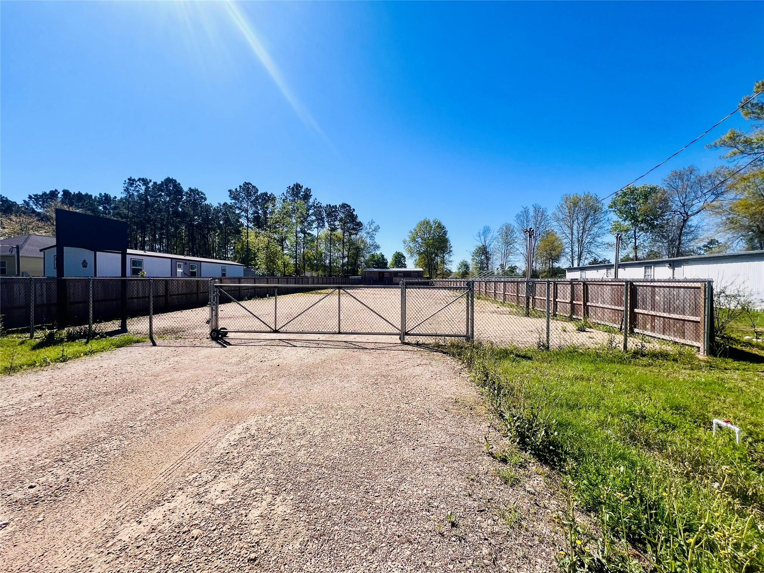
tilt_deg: -2.3
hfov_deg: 106.2
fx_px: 287
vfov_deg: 89.9
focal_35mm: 13
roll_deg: -0.2
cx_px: 382
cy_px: 286
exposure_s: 1/1908
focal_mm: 1.57
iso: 32
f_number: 1.8
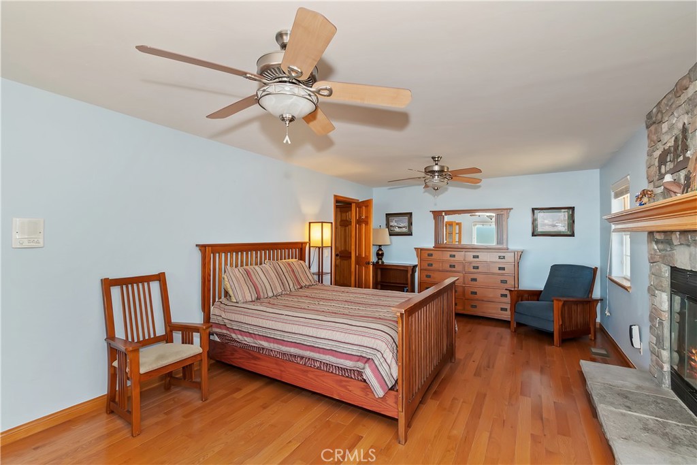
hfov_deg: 100.4
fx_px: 290
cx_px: 348
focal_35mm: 15
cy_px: 232
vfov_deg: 77.3
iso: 400
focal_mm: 10
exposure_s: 1/30
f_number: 8
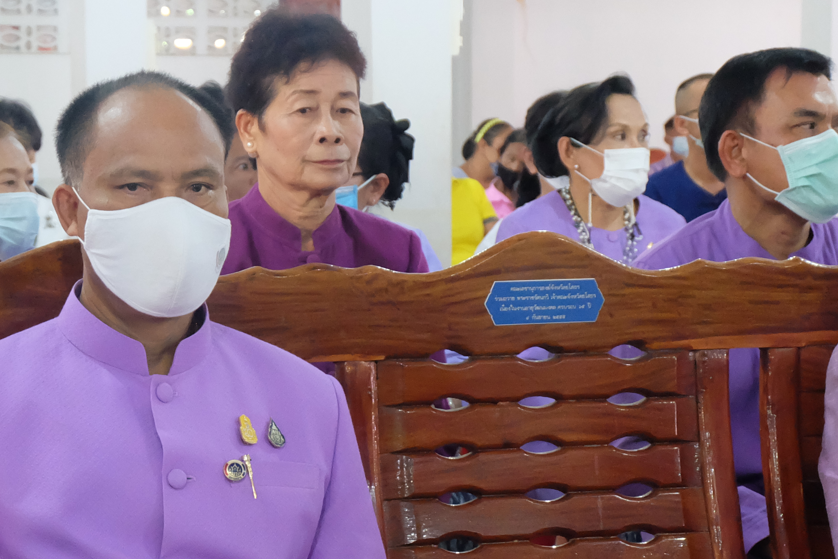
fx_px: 2793
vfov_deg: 11.4
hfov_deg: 16.9
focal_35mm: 120
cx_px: 164
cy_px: 442
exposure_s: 1/52
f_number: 5.3
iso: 6400
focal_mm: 40.2
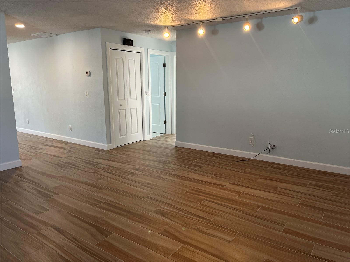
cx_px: 175
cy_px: 131
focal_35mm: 26
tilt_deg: -10.7
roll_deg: +0.7
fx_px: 263
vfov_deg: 53.1
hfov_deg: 67.3
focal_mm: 5.1
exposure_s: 1/120
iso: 125
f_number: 1.6
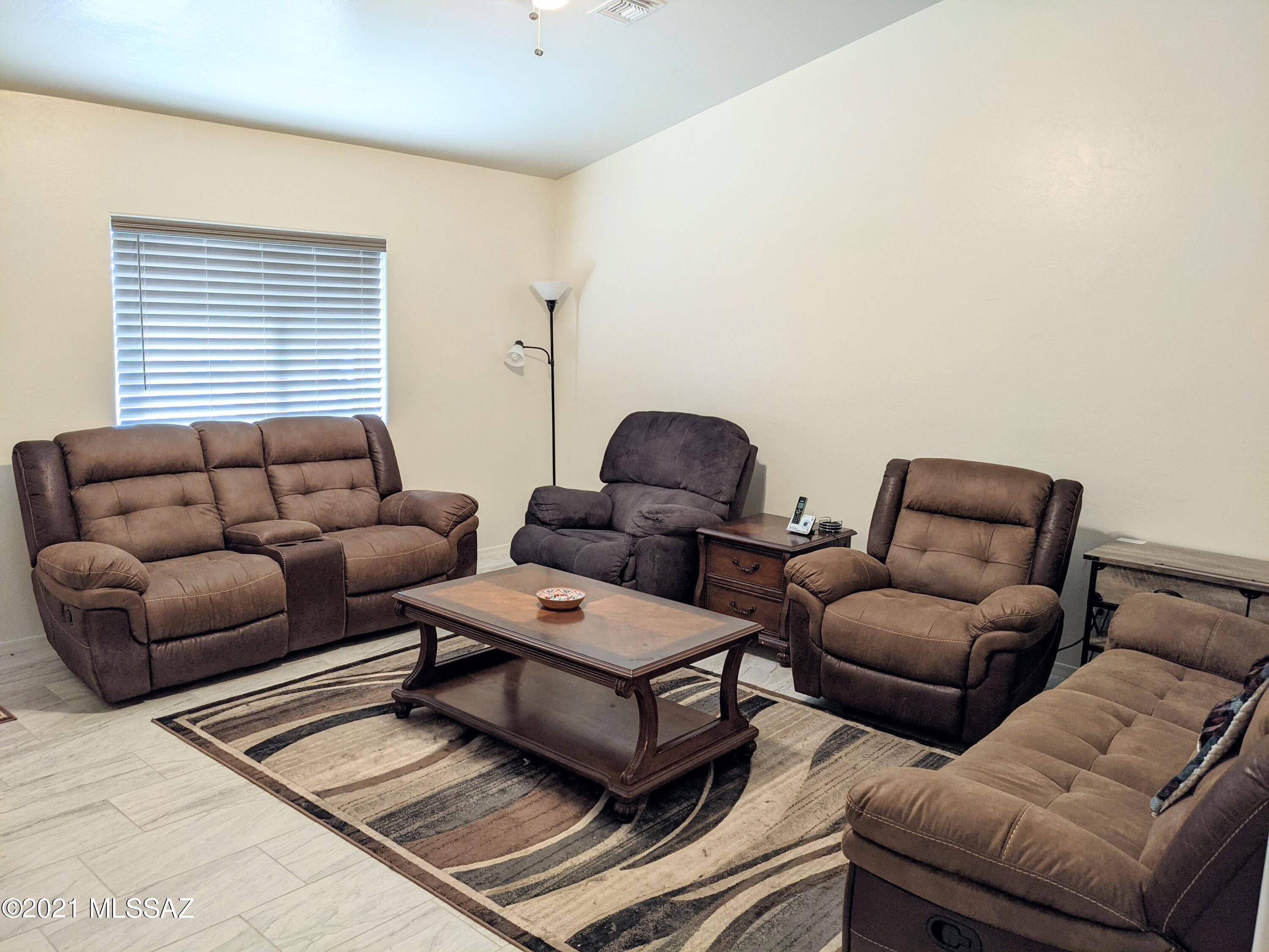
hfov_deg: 65.3
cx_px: 634
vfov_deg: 51.4
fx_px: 990
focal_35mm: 27
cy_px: 476
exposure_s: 1/24
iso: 69
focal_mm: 4.38
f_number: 1.73
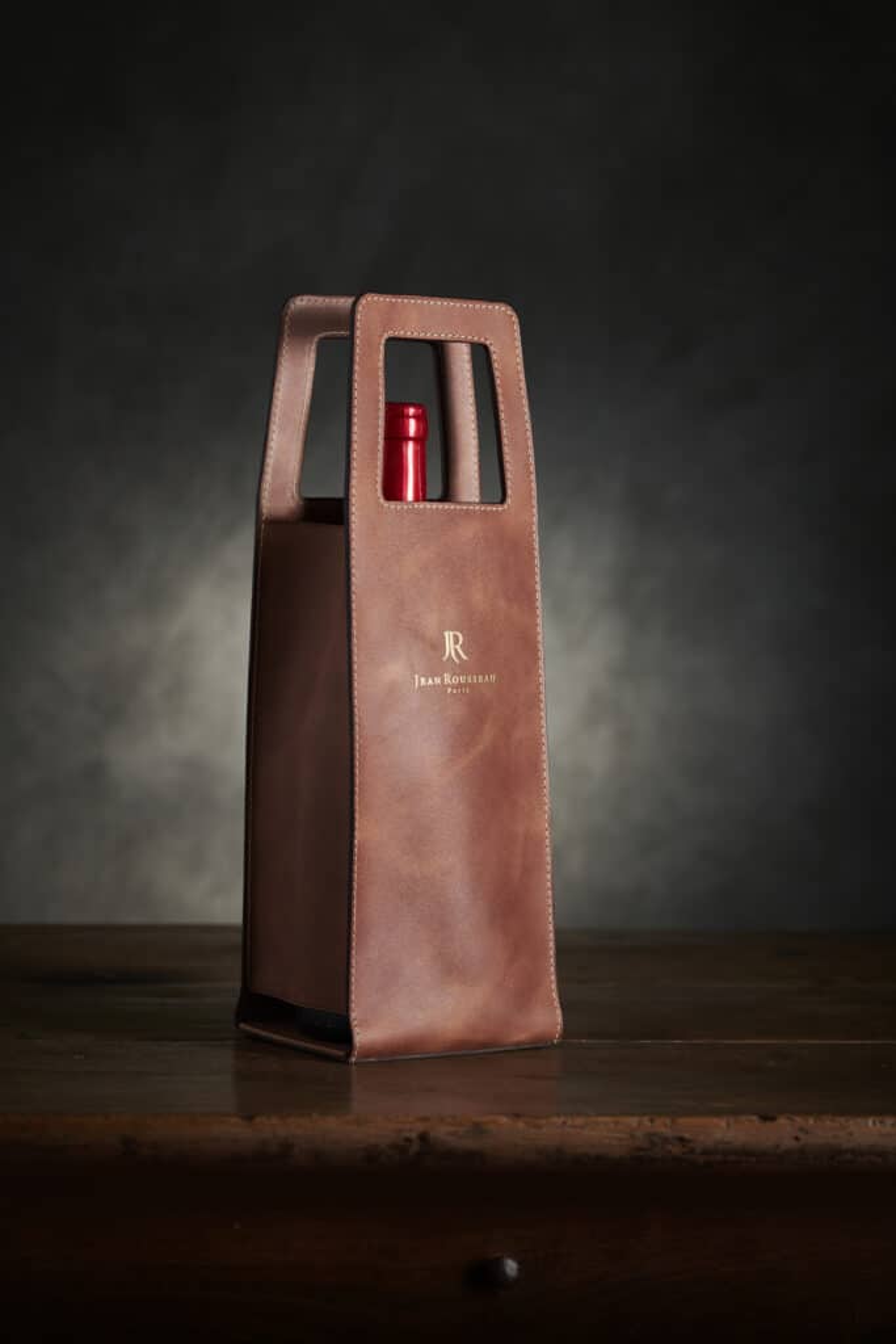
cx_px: 448
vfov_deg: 23.9
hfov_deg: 16.1
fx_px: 3172
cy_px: 672
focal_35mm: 85
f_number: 5.6
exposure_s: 1/60
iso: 64
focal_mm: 85
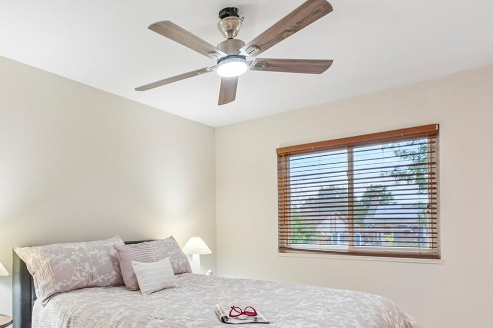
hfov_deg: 67.5
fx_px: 356
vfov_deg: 48.5
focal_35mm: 26
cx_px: 165
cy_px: 225
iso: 800
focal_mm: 10
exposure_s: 1/20
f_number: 8
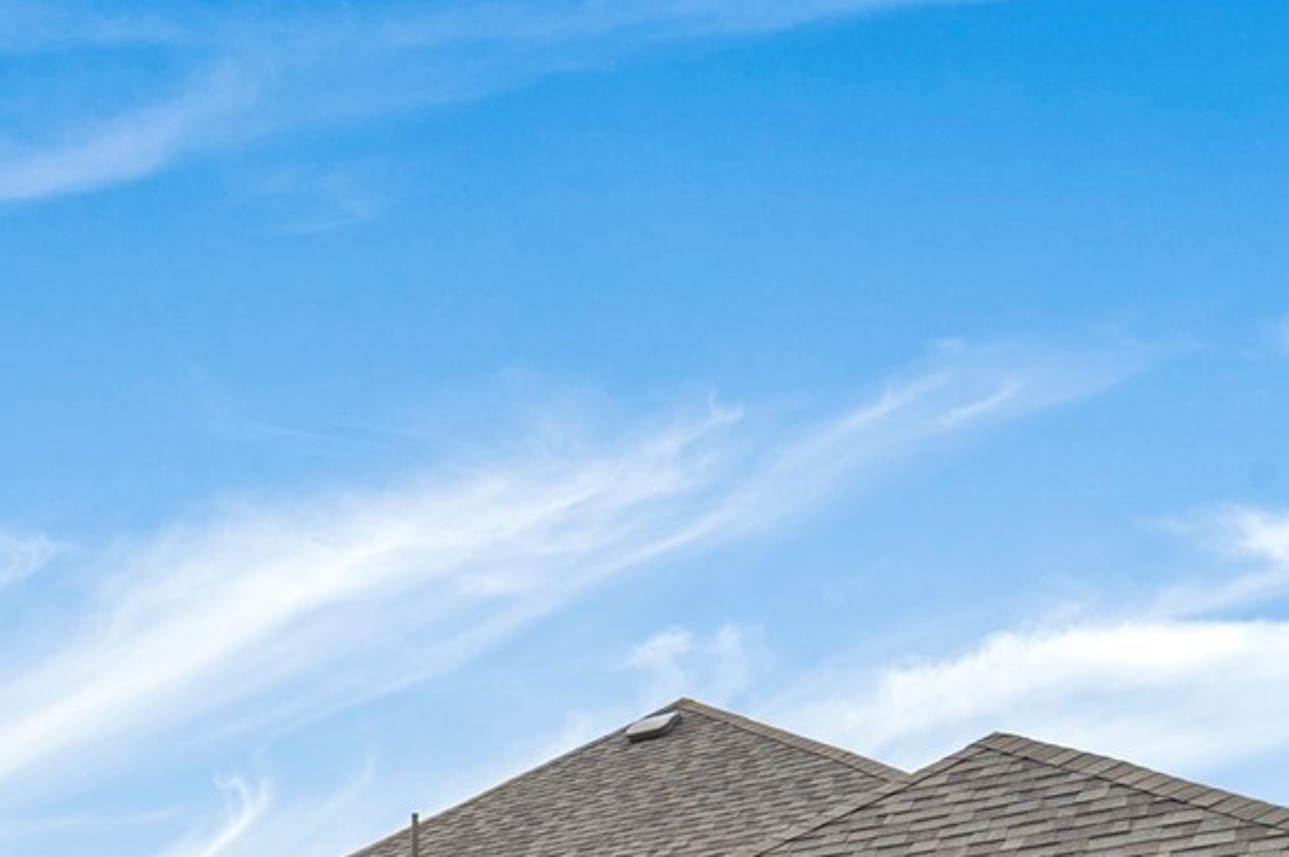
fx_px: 2003
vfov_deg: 20.5
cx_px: -22
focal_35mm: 56
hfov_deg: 32.6
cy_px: 1302
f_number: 11
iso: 250
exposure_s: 1/125
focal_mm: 15
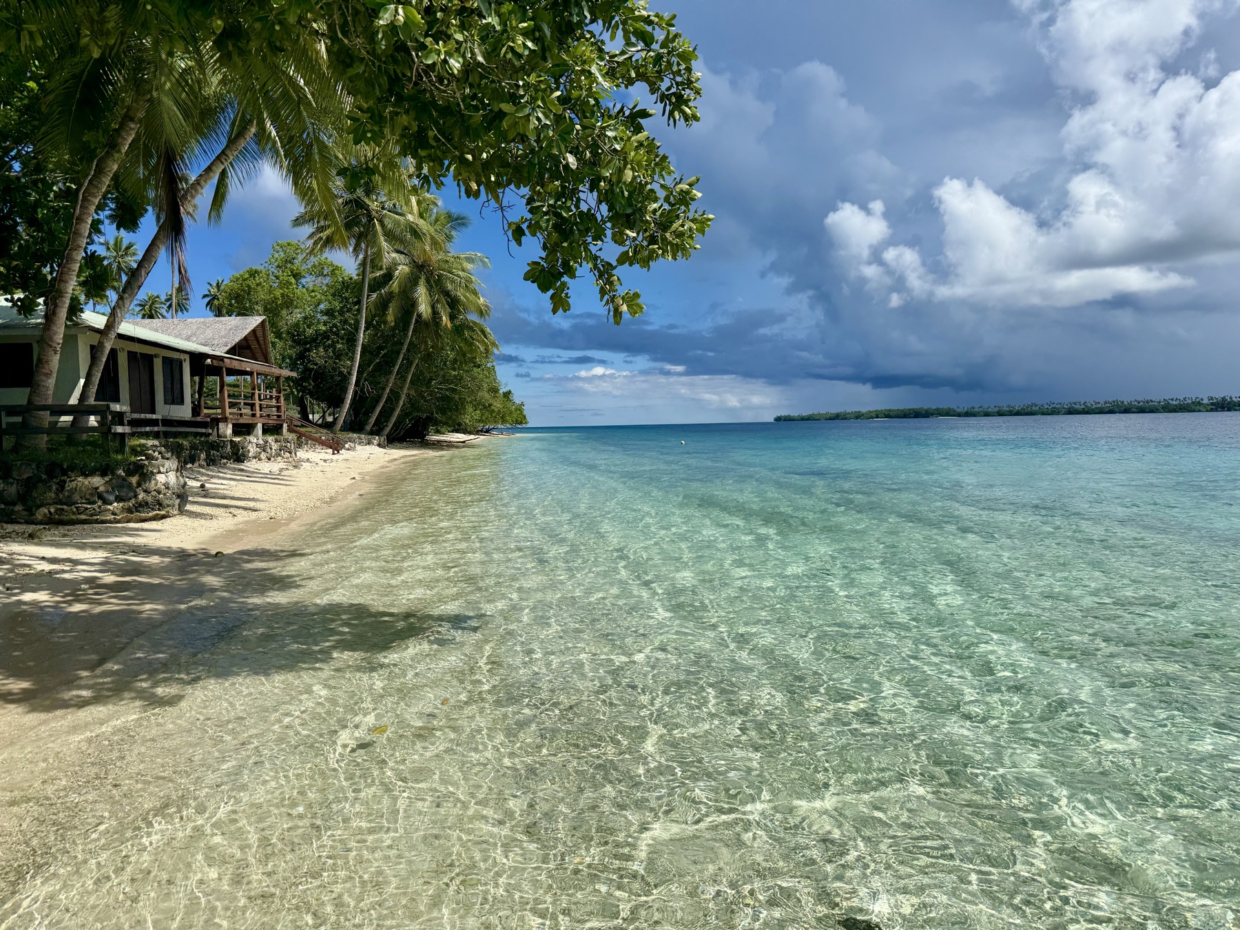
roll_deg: +1.5
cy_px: 465
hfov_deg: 71.6
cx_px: 620
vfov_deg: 56.8
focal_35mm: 24
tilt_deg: -2.1
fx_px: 860
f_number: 1.78
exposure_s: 1/10417
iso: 80
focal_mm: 6.76
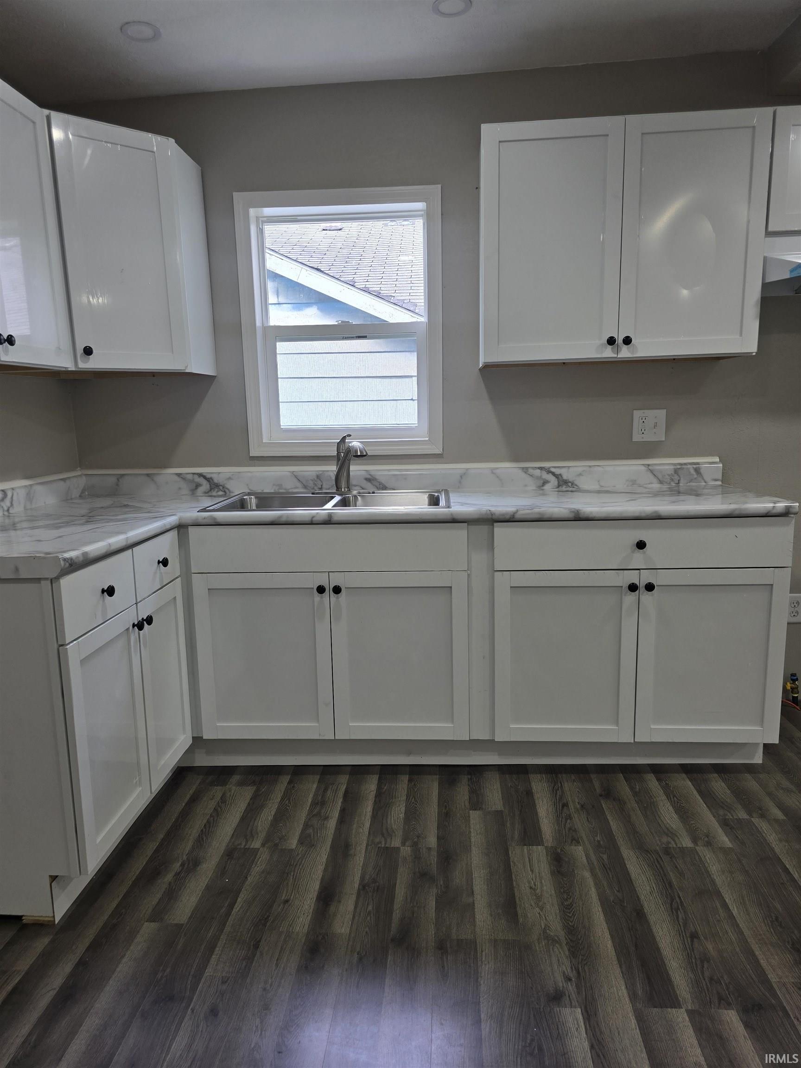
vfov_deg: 73.9
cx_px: 400
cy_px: 534
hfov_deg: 58.9
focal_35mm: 23
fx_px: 710
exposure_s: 1/120
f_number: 1.7
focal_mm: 6.3
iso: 64
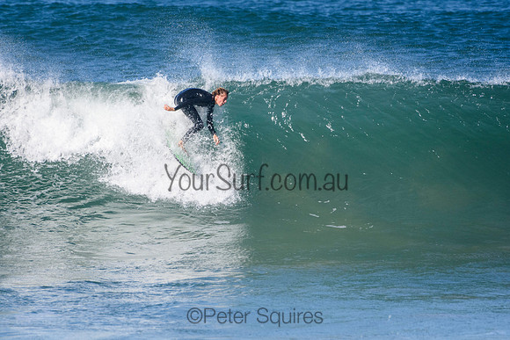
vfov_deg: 1.8
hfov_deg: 2.7
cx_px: 255
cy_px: 170
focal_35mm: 750
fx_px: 10628
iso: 800
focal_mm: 500
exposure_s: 1/4000
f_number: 5.6
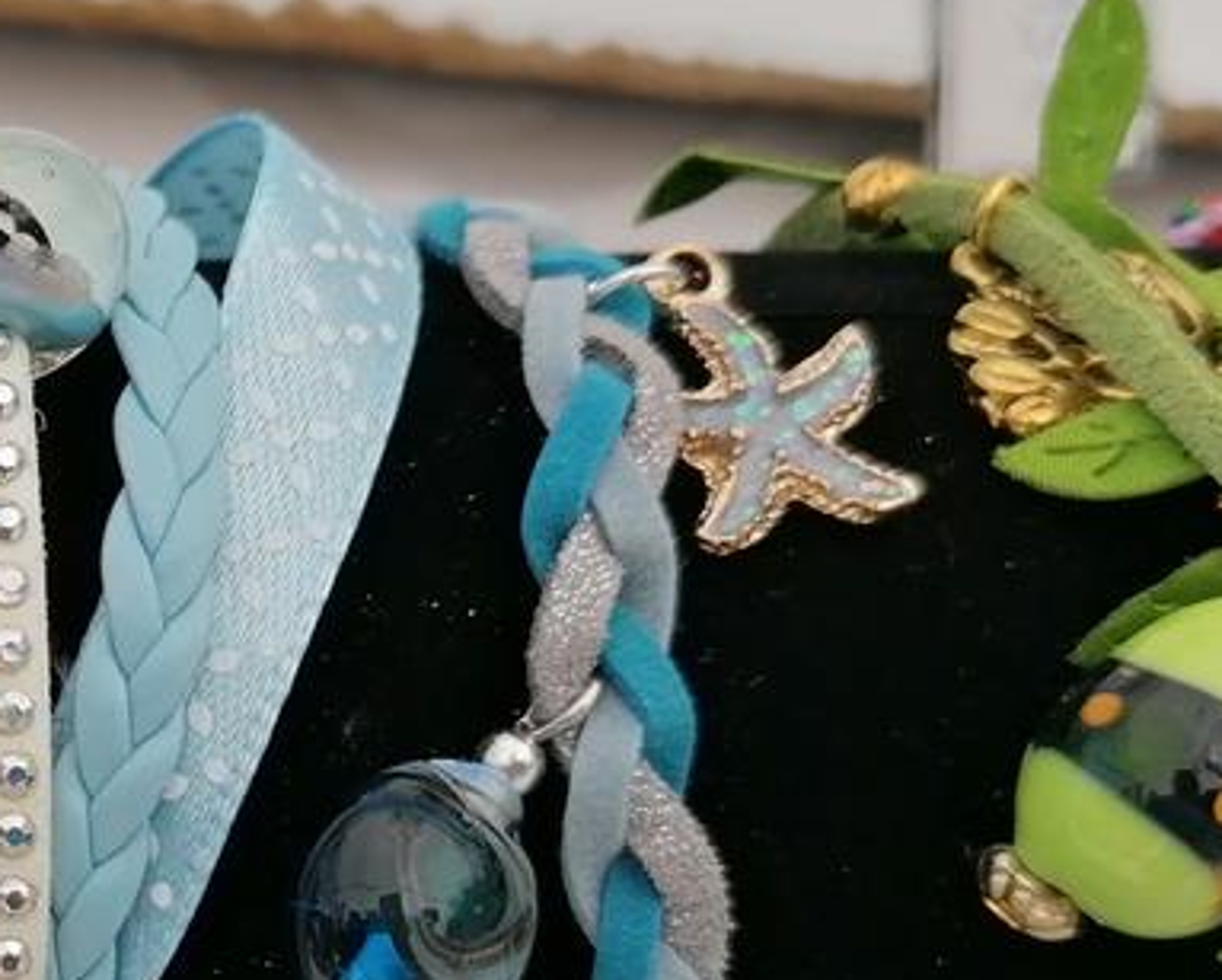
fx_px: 1991
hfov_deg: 33.9
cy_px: 884
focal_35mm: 55
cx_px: 418
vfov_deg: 26.7
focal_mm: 4.75
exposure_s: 1/1059
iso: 50
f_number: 1.8
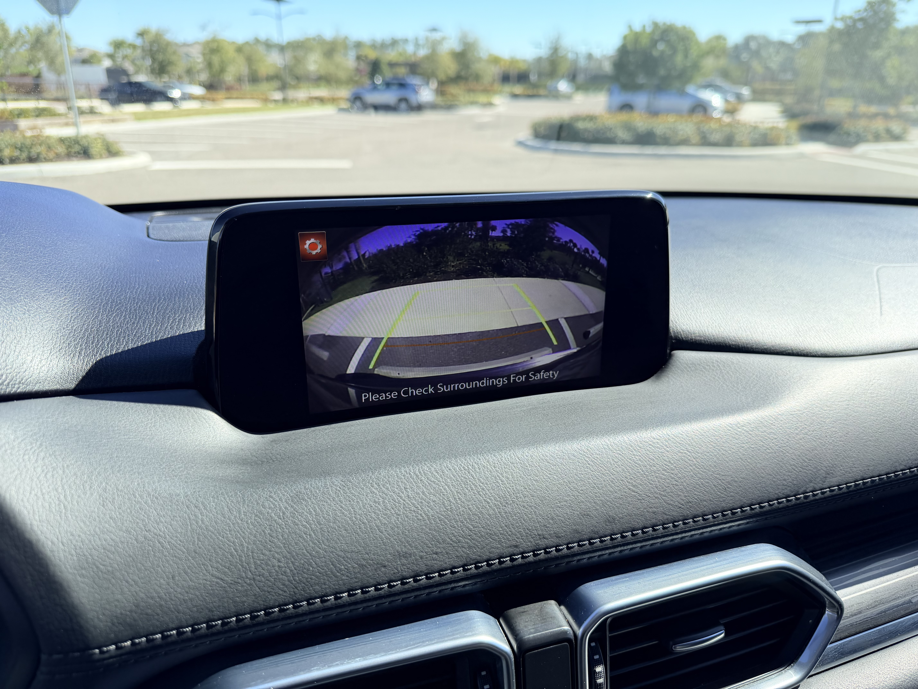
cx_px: 459
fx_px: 636
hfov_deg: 71.6
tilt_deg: -21.9
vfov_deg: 56.8
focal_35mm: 24
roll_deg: +0.4
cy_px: 344
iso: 100
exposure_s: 1/1437
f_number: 1.78
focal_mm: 6.76
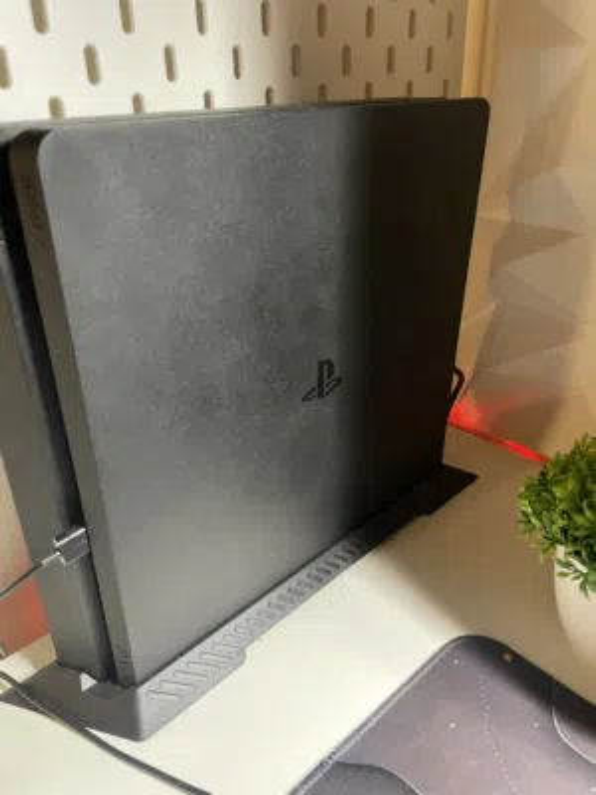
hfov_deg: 53.1
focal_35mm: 26
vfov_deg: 67.3
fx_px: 597
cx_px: 298
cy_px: 398
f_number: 1.6
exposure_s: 1/40
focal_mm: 4.2
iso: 640
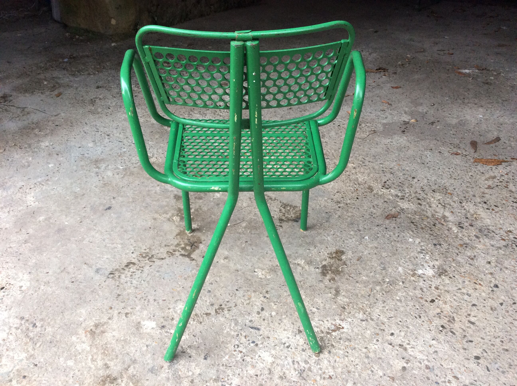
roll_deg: +0.0
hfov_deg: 56.9
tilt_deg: -32.1
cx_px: 258
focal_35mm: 32
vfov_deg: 44.1
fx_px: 477
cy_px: 193
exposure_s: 1/25
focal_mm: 3.3
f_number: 2.4
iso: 64
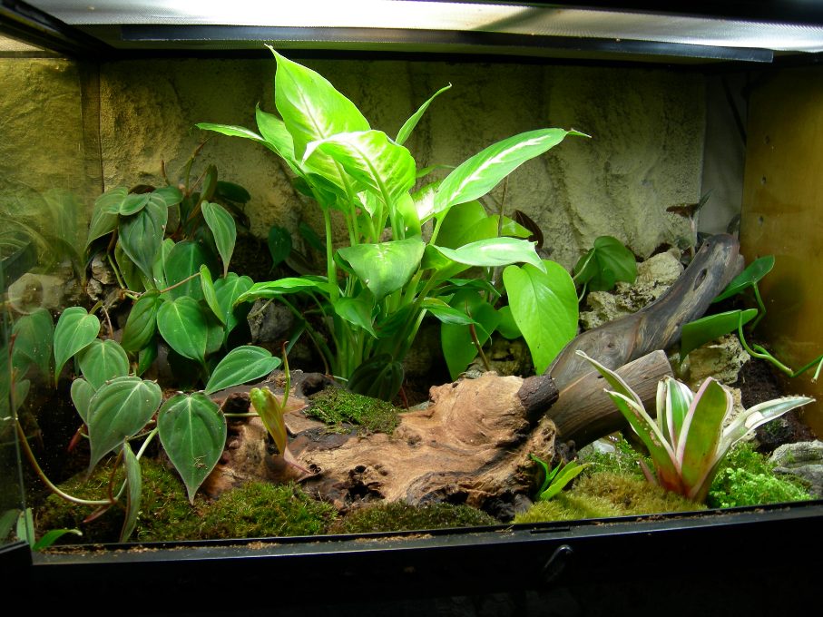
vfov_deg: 39.6
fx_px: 856
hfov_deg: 51.4
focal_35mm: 36
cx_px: 412
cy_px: 308
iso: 64
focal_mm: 7.5
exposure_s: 1/34.3
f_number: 2.7
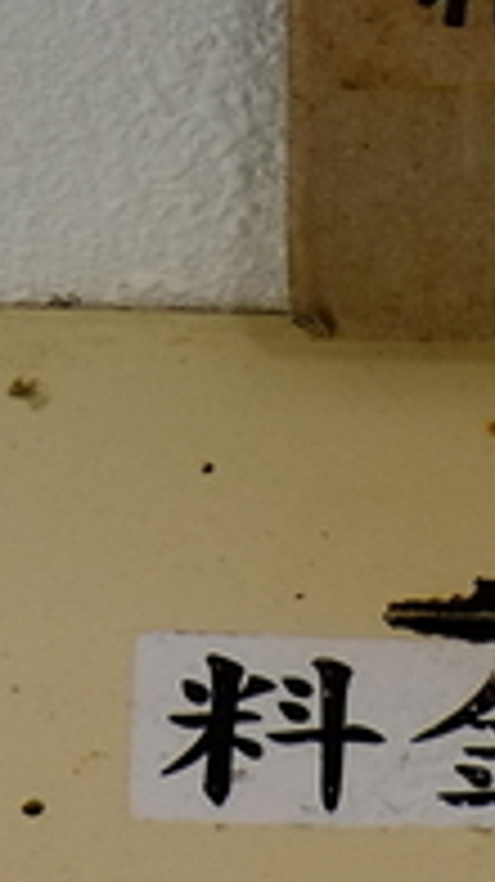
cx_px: 364
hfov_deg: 4.5
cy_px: -684
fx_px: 6311
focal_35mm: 270
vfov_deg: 7.8
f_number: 4.5
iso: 800
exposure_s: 1/58
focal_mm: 28.2
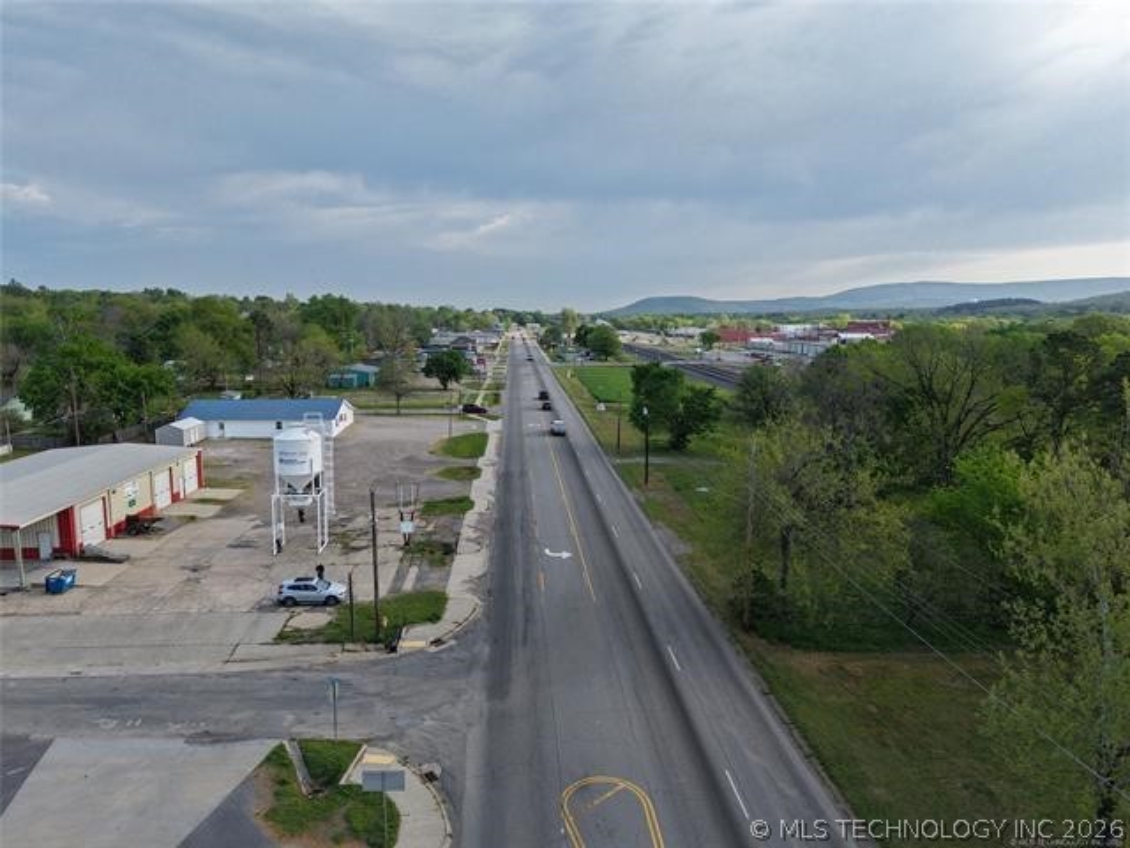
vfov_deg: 56.8
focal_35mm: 24
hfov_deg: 71.6
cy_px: 424
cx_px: 565
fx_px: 783
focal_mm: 8.67
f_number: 1.8
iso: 100
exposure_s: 1/1000
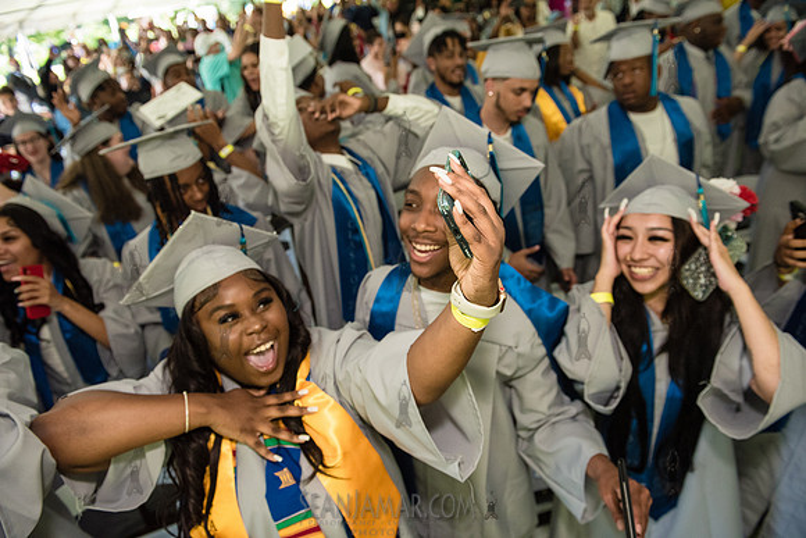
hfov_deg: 73.7
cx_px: 403
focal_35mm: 24
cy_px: 269
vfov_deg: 53.2
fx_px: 537
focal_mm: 24
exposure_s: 1/800
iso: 2500
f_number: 4
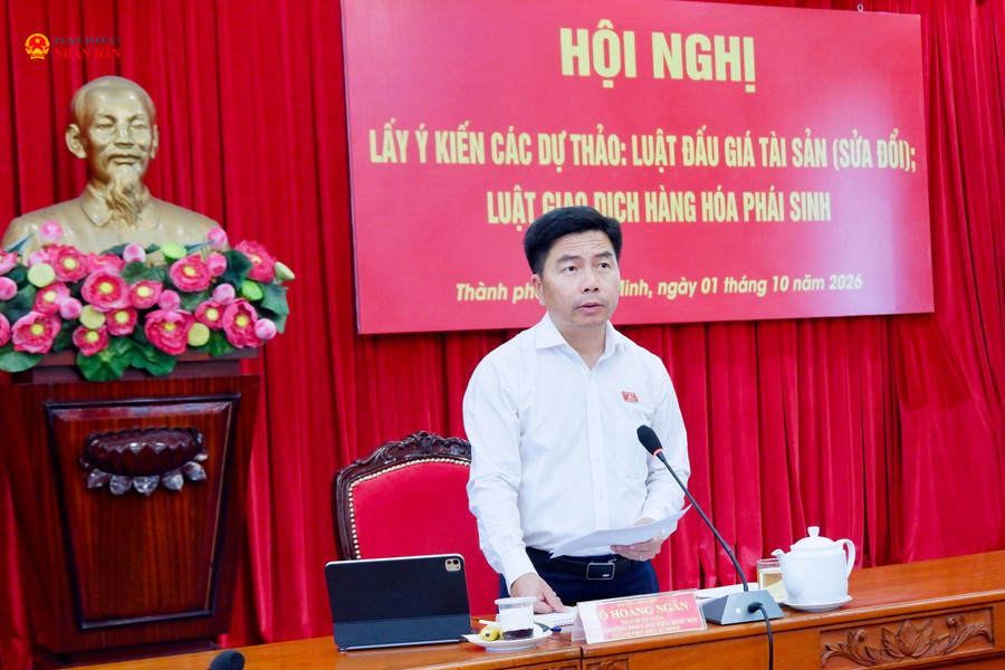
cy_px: 335
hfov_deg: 32.4
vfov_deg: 21.9
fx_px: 1731
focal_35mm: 62
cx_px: 502
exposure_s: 1/75
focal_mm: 41.1
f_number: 4
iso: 3200
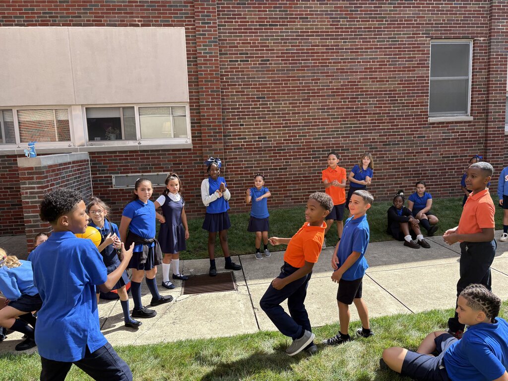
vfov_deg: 53.1
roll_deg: +2.3
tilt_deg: -6.9
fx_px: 382
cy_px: 190
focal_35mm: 26
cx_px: 254
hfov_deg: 67.3
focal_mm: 5.96
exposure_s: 1/884
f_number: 1.6
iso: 50
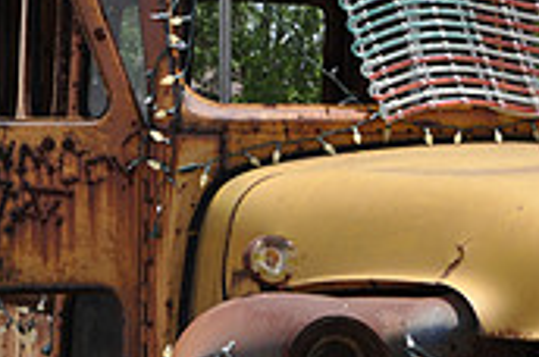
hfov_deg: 7.0
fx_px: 4379
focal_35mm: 293
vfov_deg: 4.7
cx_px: 555
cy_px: 158
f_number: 7.1
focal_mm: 58
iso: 200
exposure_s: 1/200
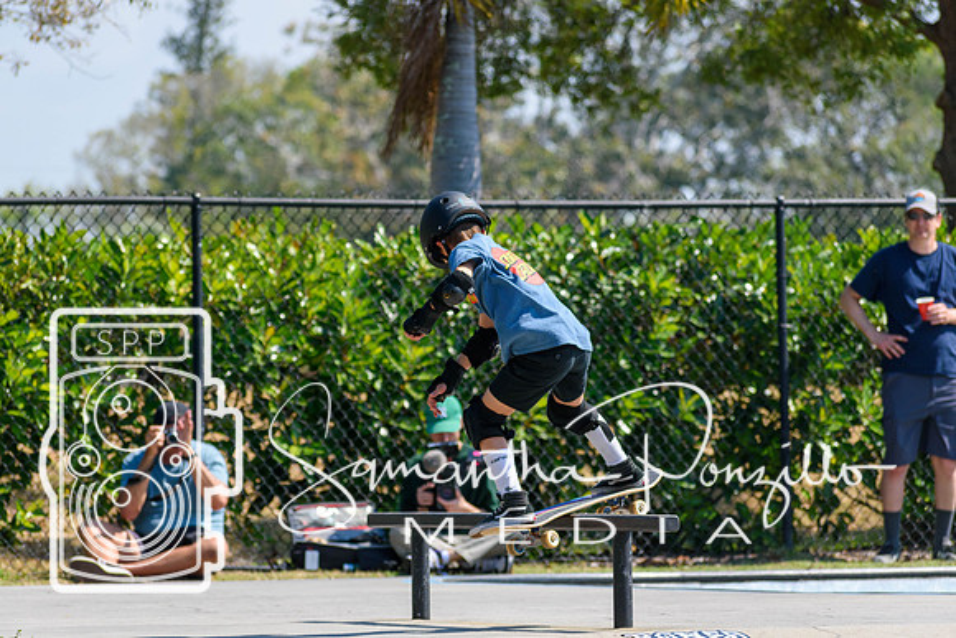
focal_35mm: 262
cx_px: 478
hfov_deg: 7.8
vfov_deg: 5.2
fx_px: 6972
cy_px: 319
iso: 400
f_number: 5
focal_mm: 175
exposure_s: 1/1600
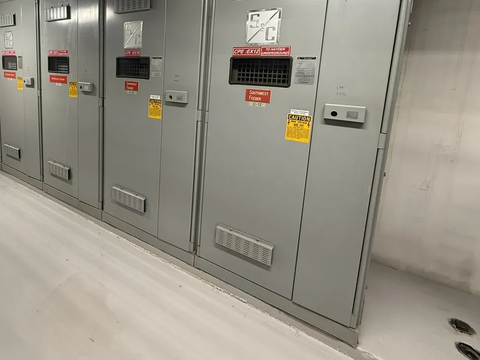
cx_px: 181
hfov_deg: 80.3
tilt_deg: -7.7
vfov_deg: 64.0
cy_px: 115
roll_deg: -2.6
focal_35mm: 20
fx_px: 277
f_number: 2.2
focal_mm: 2.22
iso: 320
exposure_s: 1/87
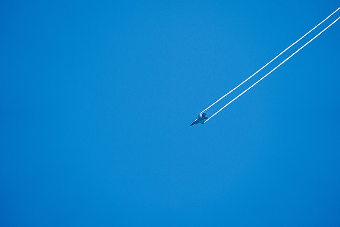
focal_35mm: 400
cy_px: 114
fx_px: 3778
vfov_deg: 3.4
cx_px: 170
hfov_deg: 5.2
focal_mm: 400
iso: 640
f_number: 10
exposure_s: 1/1250
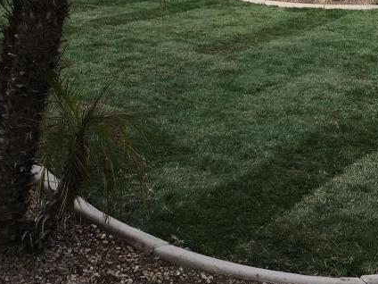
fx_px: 764
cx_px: 232
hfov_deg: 27.7
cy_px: -18
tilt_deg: -5.9
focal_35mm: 70
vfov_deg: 20.2
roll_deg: -2.0
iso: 25
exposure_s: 1/651
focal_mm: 4.15
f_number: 2.2
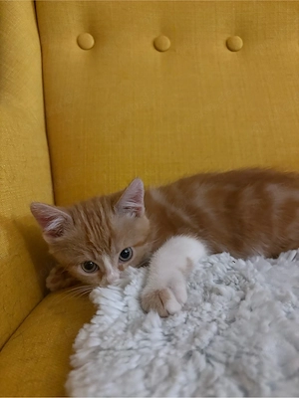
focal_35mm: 26
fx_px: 299
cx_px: 150
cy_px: 199
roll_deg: +0.6
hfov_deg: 53.1
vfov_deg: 67.3
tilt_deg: -16.5
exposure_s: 1/25
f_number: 1.6
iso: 800
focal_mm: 5.96
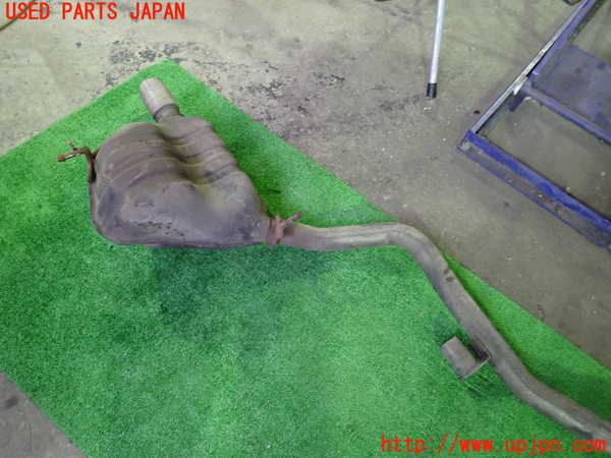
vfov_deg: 54.9
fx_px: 441
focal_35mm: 25
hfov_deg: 69.4
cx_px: 306
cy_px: 229
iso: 500
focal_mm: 4.5
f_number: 2
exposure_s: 1/30
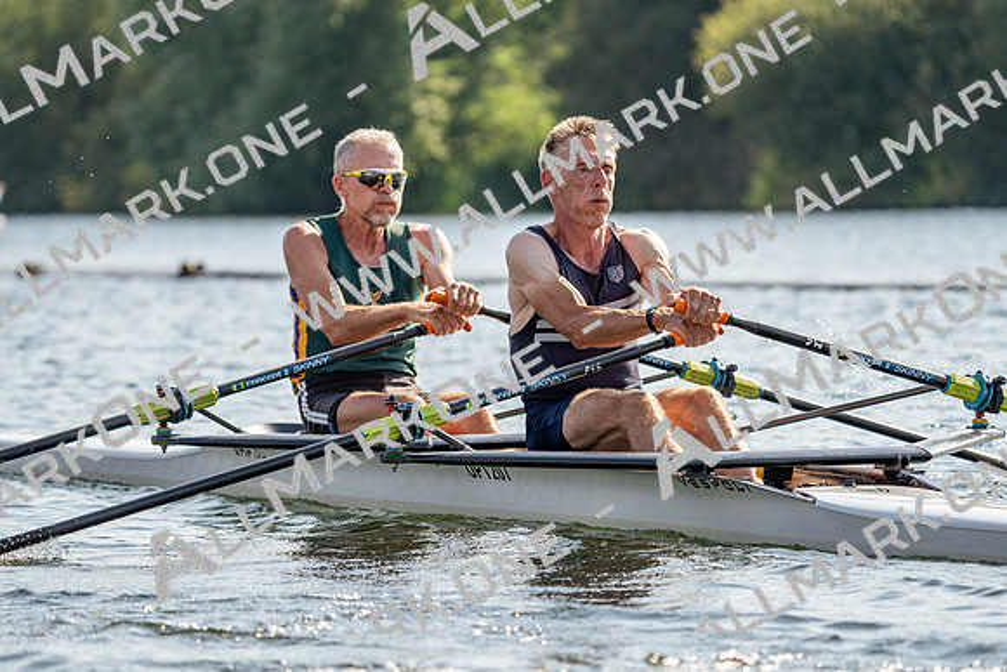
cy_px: 336
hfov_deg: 8.1
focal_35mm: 255
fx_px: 7134
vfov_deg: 5.4
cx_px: 504
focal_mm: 255
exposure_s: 1/1600
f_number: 5.6
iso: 320
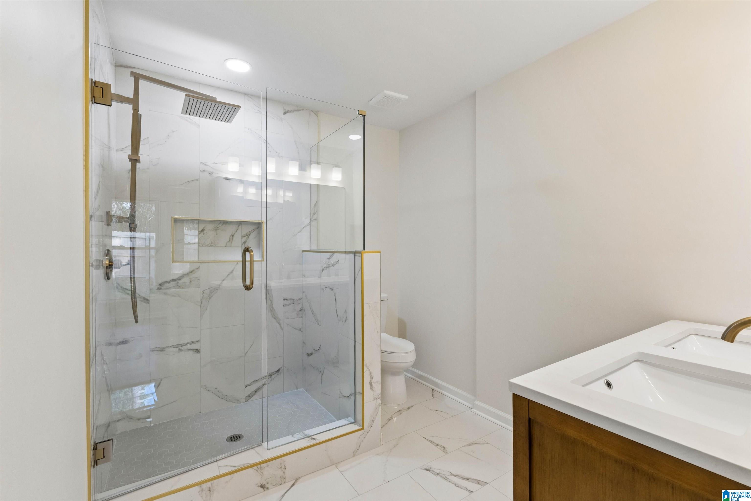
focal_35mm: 16
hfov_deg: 96.7
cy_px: 250
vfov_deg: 73.7
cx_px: 376
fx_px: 334
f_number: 13
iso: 640
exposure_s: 1/15
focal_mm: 16
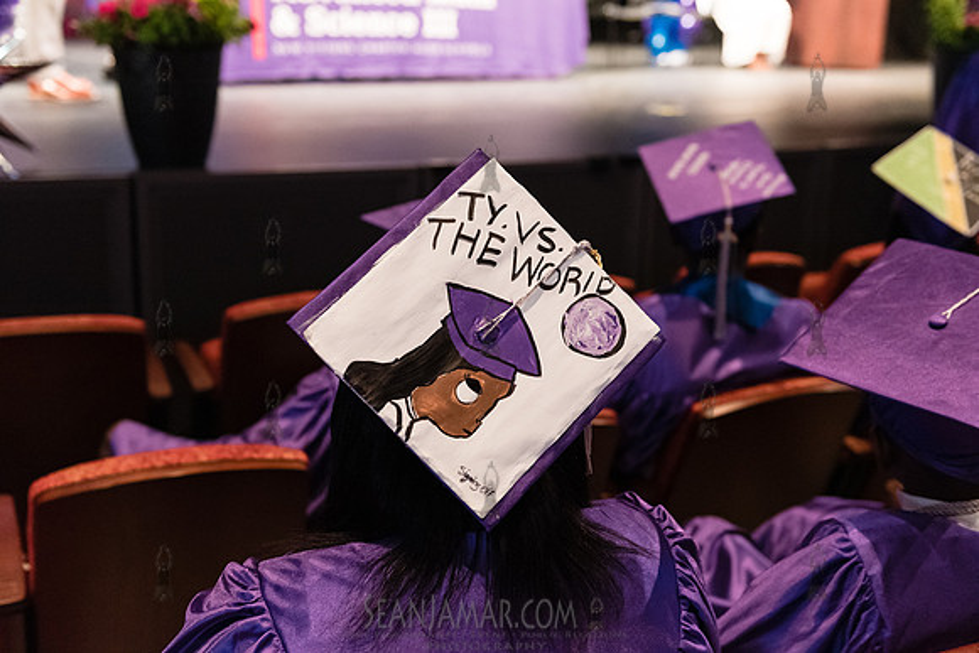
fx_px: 1306
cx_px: 490
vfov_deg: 28.1
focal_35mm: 48
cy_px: 326
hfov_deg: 41.1
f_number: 3.5
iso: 3200
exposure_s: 1/160
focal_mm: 48
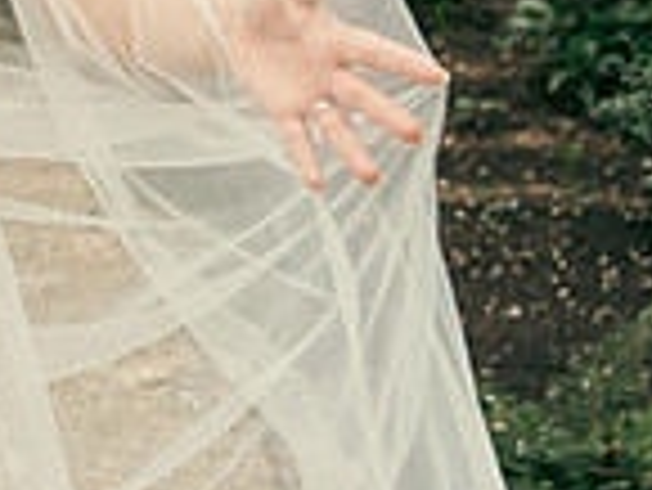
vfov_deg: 12.3
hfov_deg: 15.2
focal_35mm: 119
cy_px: -29
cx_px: -337
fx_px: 2243
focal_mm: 31
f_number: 3.5
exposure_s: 1/200
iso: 320
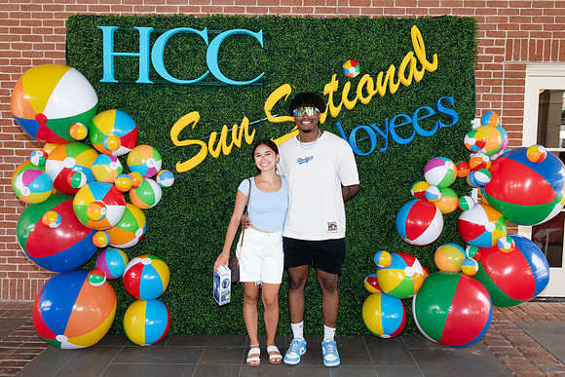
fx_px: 521
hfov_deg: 56.9
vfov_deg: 39.7
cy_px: 188
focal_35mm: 33
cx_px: 289
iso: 800
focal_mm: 32
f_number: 7.1
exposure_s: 1/160
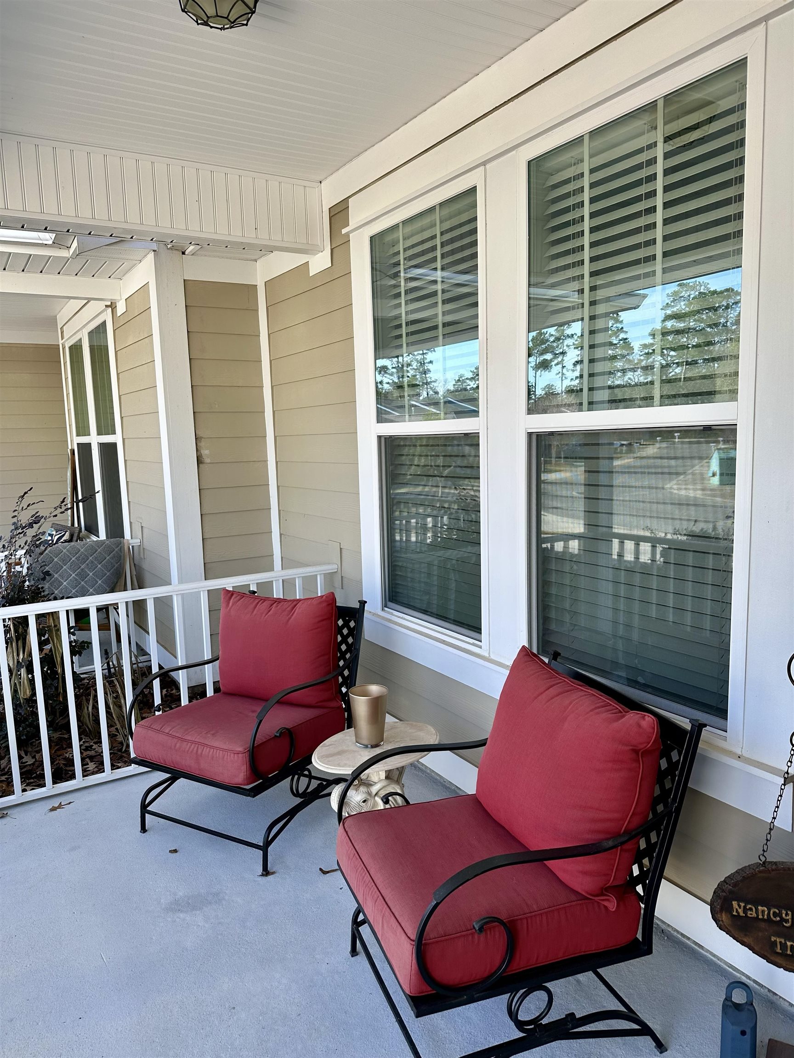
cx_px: 397
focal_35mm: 24
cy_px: 529
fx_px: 734
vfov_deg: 71.6
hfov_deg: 56.8
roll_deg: +1.5
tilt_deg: -6.8
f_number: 1.78
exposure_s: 1/552
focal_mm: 6.86
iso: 80
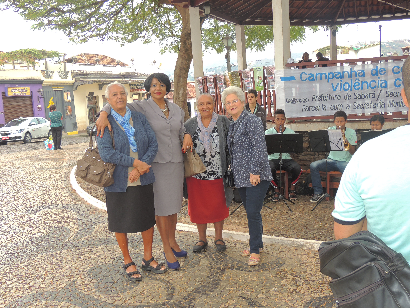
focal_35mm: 35
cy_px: 154
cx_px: 205
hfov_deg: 52.6
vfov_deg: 40.7
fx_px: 415
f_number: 3.3
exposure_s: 1/80
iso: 100
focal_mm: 6.2
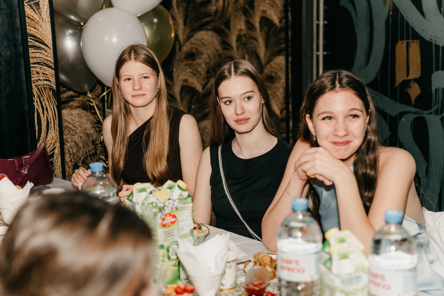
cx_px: 222
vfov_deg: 19.5
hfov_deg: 28.8
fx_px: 863
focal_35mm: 70
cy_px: 148
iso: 800
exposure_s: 1/160
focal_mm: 70
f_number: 4
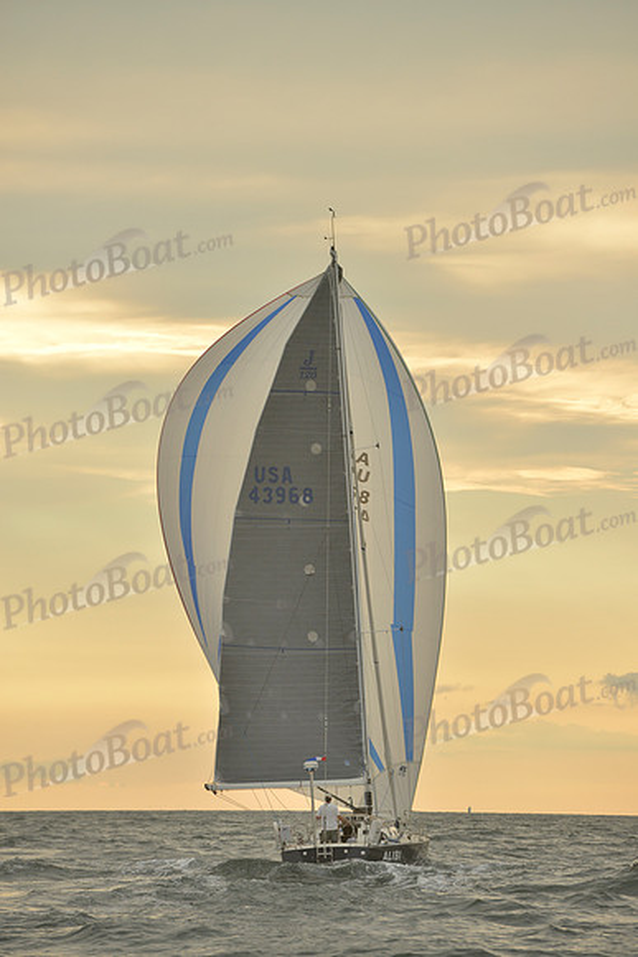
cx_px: 319
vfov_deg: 12.1
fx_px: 4516
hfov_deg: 8.1
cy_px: 478
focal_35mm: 170
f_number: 6.3
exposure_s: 1/800
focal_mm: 170
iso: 400
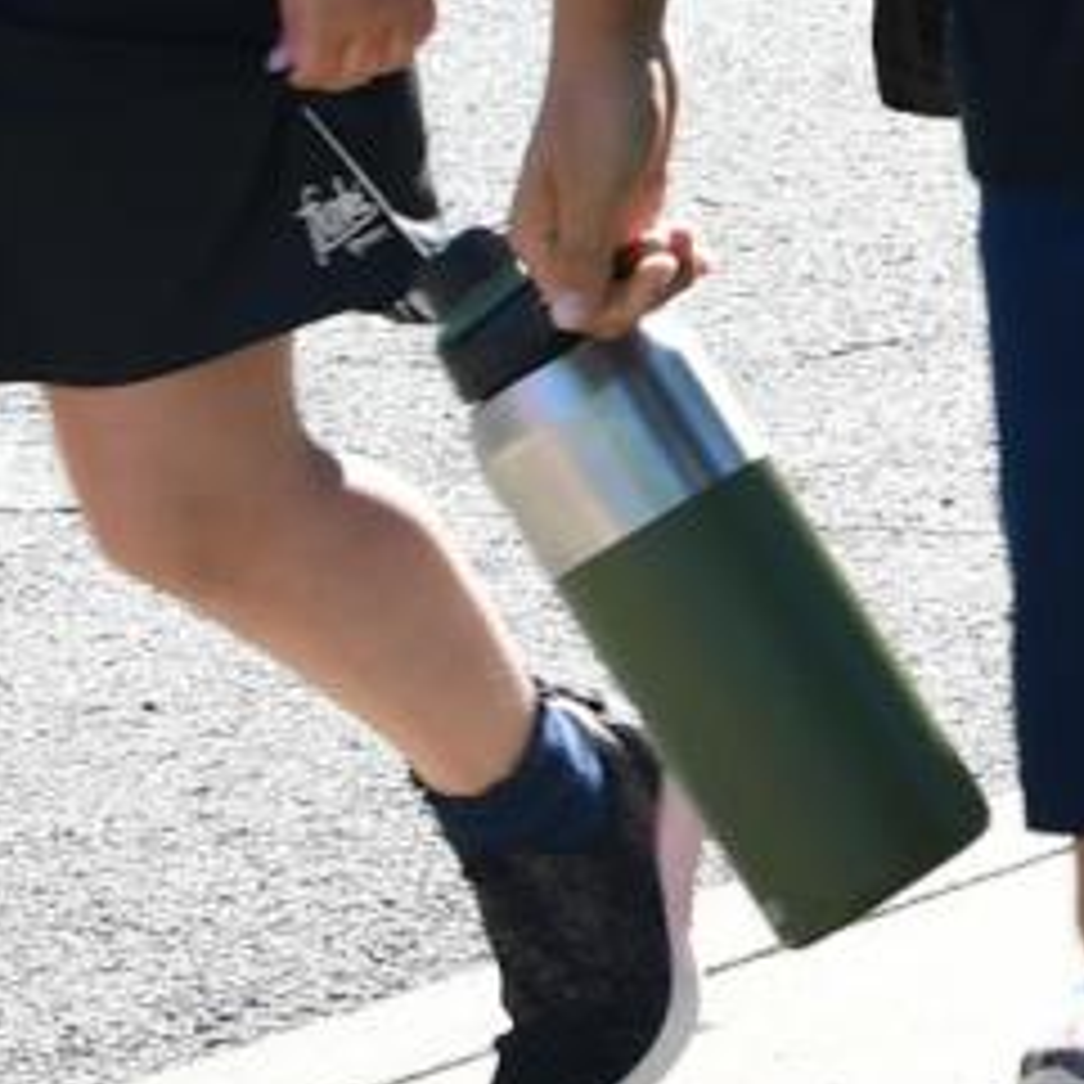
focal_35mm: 250
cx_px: 3328
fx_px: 8857
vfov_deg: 6.9
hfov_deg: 6.4
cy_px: -657
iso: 200
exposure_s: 1/250
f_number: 6.3
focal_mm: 27
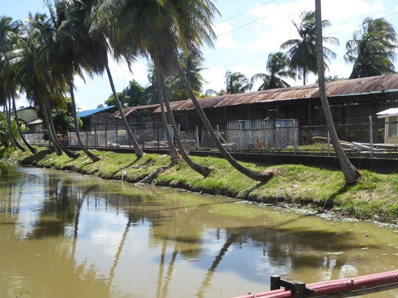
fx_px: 563
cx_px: 199
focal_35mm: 49
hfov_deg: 38.9
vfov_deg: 29.7
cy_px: 149
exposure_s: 1/400
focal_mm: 8.4
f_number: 4
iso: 80
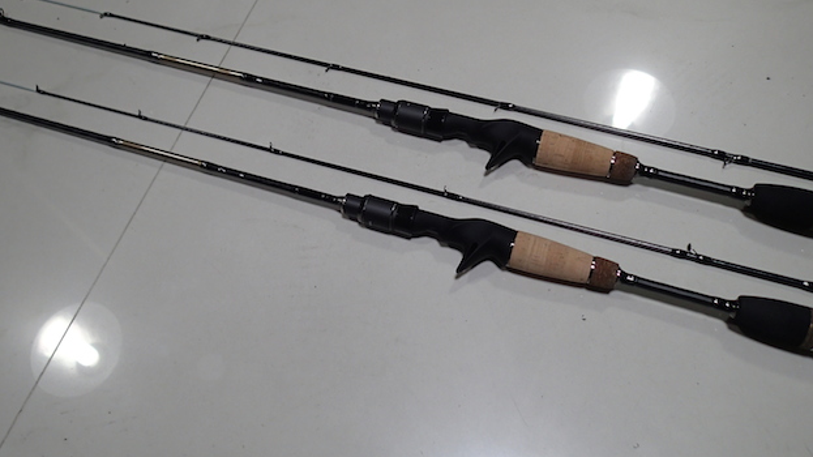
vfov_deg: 33.6
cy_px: 181
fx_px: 754
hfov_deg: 56.2
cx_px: 324
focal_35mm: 35
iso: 100
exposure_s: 1/60
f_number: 2
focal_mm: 4.5
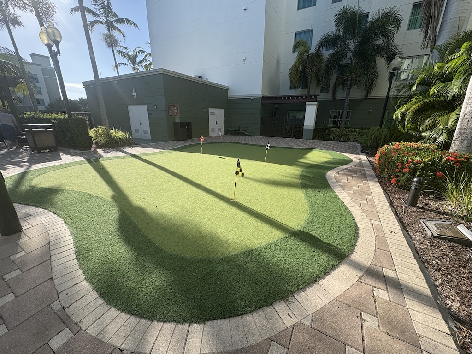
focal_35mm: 14
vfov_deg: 85.7
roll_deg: -0.4
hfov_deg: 102.1
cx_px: 236
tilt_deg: -17.7
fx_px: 191
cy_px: 177
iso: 40
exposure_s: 1/687
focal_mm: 2.22
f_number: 2.2
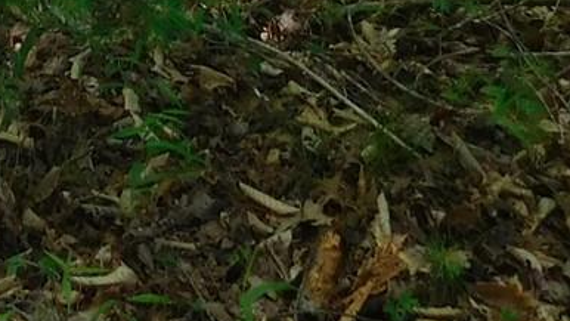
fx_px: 2010
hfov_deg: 15.3
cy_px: -609
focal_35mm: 133
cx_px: -208
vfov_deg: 8.0
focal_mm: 4
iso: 125
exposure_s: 1/80
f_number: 3
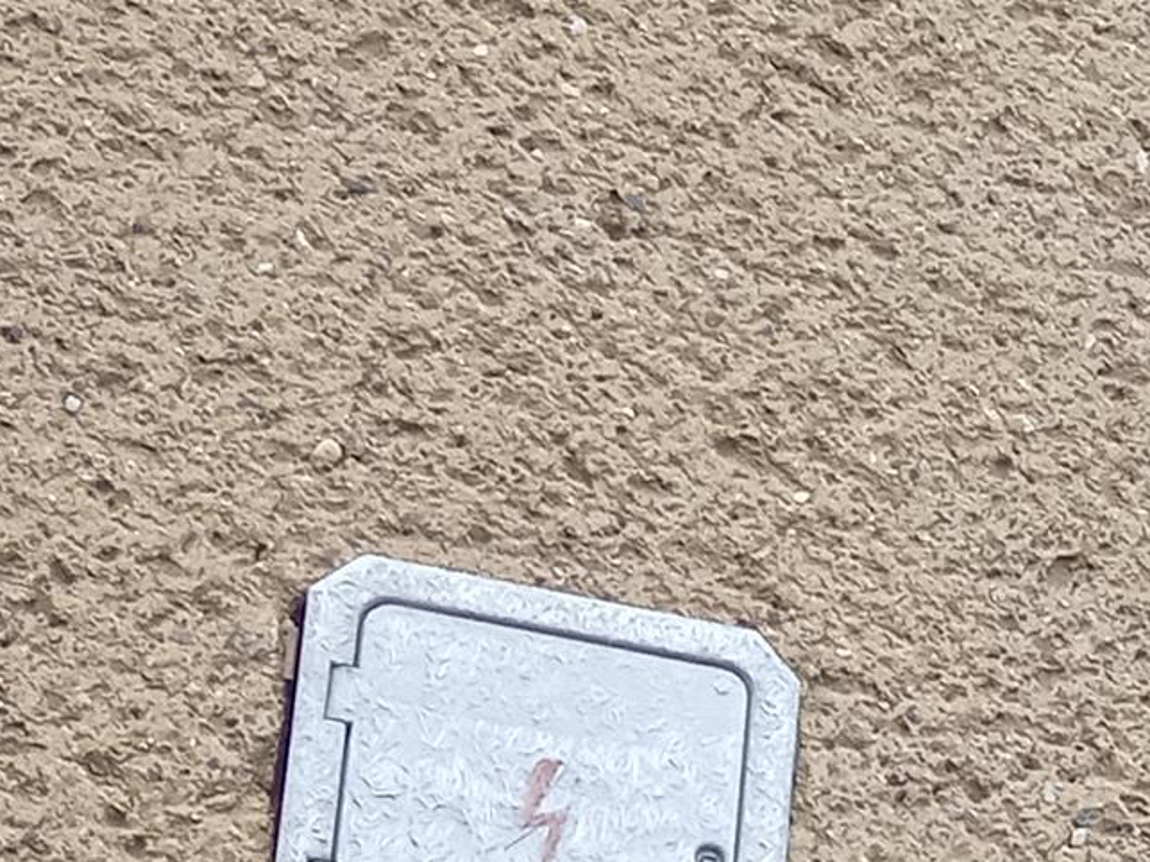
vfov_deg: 8.6
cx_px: 2593
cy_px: 910
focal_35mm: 172
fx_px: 5713
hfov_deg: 10.2
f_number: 1.9
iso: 107
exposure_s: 1/119
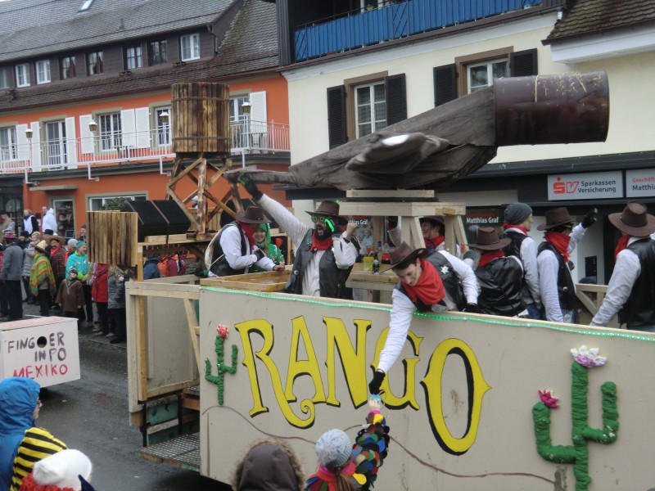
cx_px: 328
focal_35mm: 40
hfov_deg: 46.8
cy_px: 246
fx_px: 757
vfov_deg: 36.0
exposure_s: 1/60
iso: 80
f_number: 3.8
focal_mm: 7.1
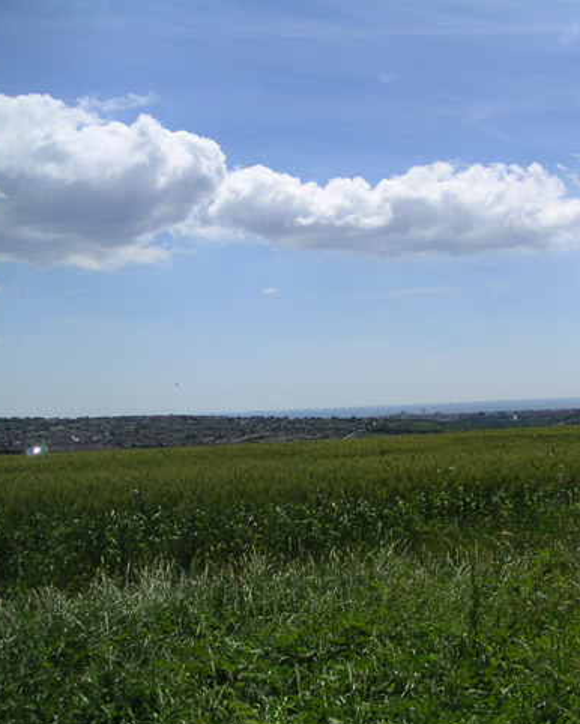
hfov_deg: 29.7
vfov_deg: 37.3
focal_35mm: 50
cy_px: 365
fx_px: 1072
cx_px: 445
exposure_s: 1/350
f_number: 6.7
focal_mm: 6
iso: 50
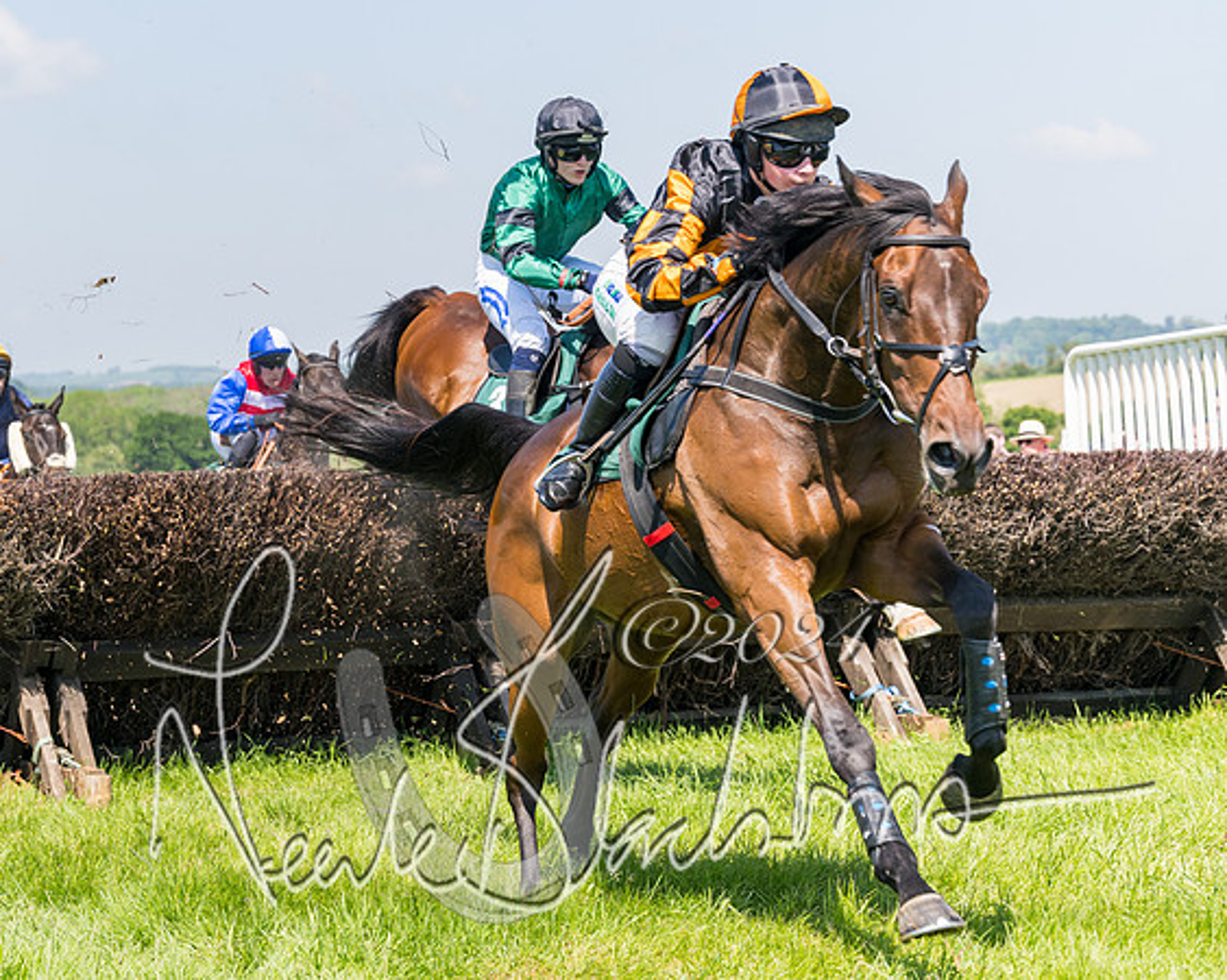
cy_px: 406
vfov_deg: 15.5
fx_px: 3593
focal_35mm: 99
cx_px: 303
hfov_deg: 19.2
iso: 200
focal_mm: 70
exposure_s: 1/1250
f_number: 5
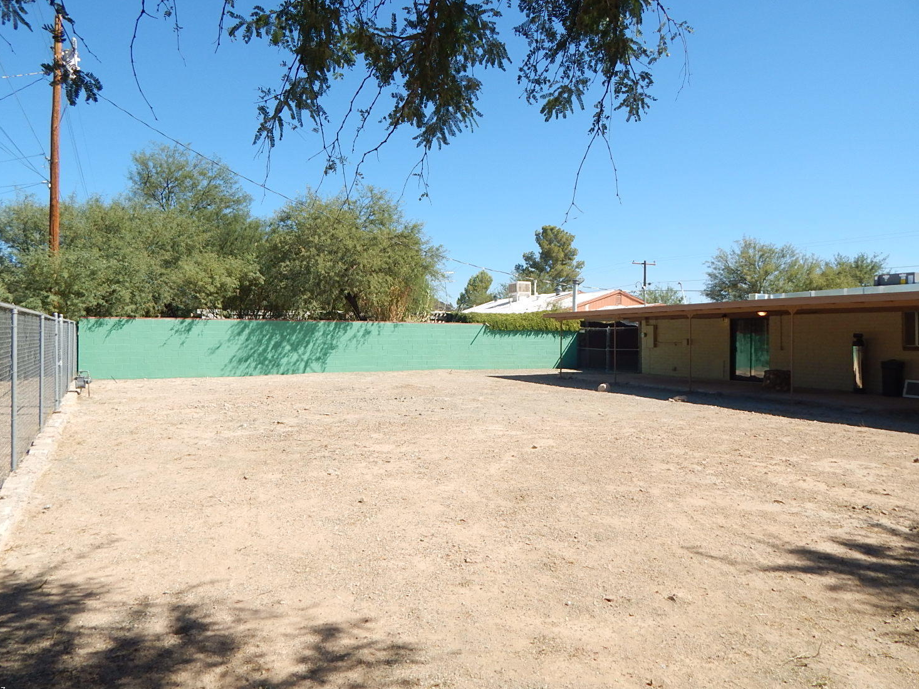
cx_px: 448
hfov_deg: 71.6
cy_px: 339
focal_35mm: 24
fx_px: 637
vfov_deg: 56.8
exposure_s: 1/400
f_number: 6
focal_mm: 4
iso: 125
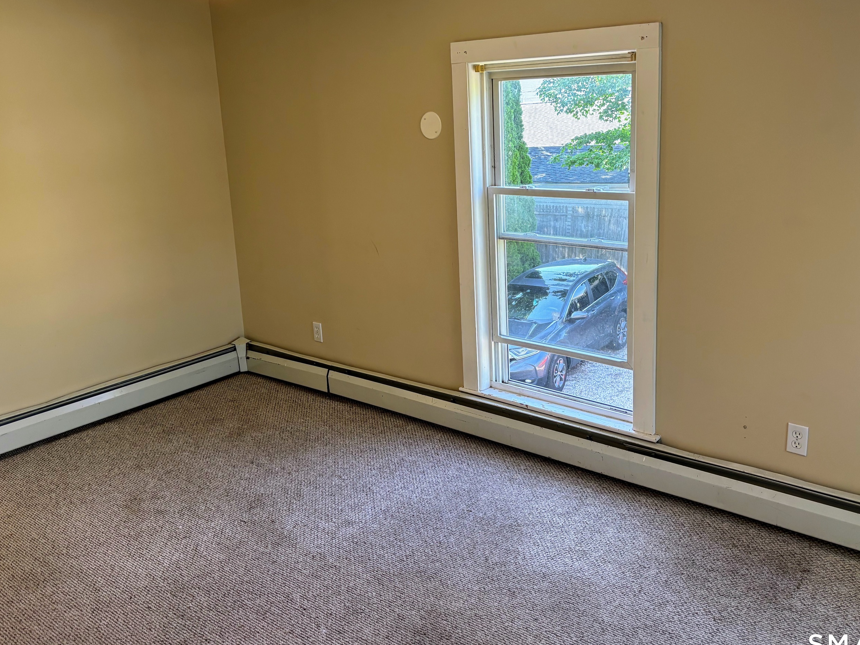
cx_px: 437
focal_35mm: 32
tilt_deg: -11.5
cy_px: 265
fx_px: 795
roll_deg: +2.6
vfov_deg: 44.0
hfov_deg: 56.8
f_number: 1.6
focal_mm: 5.96
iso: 125
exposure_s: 1/120
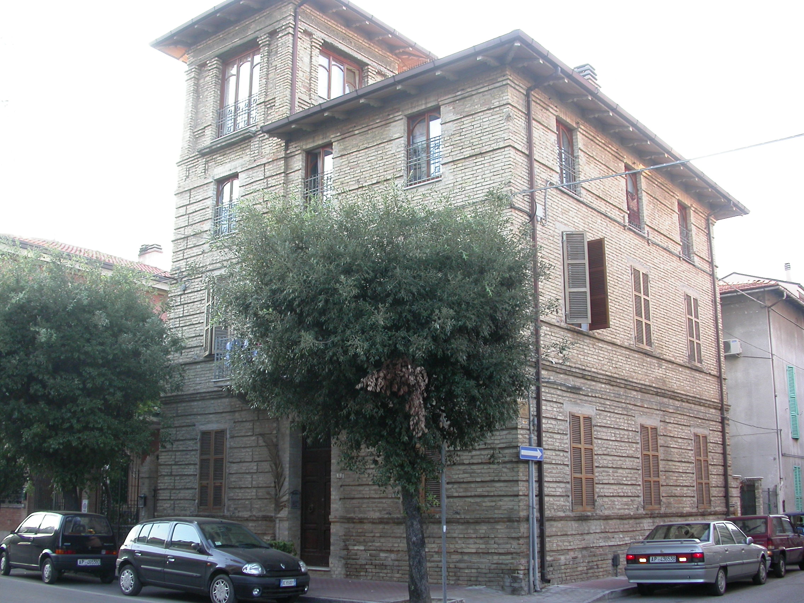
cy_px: 302
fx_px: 883
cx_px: 402
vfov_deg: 37.7
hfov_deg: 49.0
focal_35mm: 38
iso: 100
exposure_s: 1/54.7
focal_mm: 7.85
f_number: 3.3
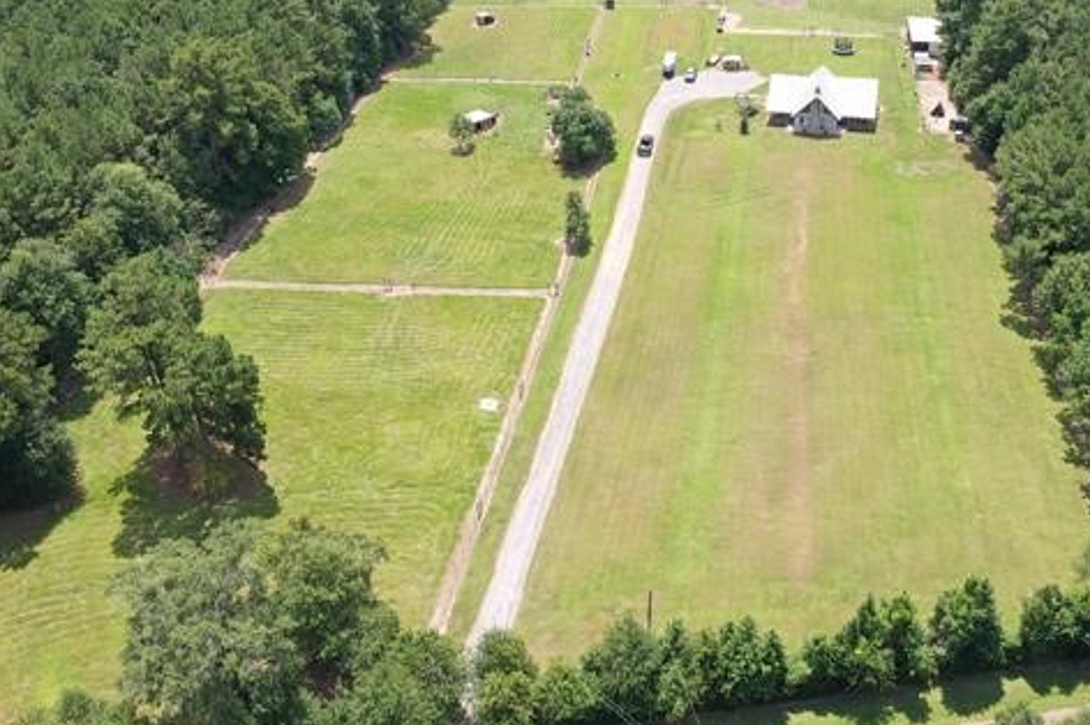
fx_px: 1150
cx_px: 695
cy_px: 252
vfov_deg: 34.7
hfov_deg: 50.1
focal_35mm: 38
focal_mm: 10.26
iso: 100
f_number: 5
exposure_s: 1/240
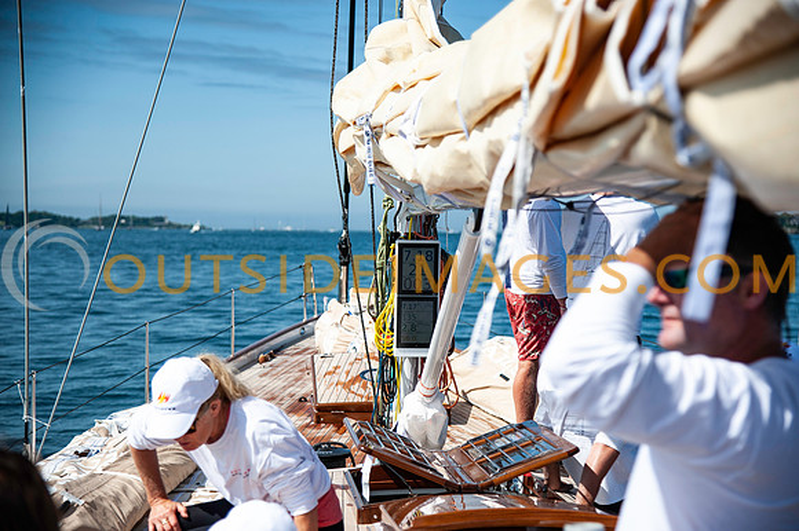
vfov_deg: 18.1
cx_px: 400
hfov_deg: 26.9
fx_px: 1670
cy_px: 266
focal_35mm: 75
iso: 250
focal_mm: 75
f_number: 4
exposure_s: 1/4000
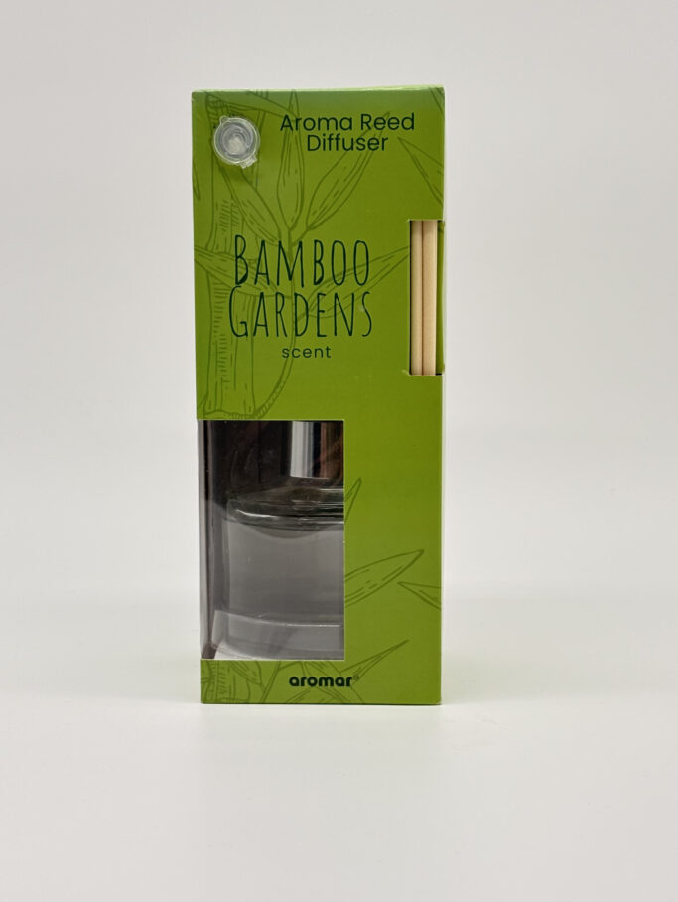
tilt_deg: -7.3
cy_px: 451
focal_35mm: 52
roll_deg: +0.3
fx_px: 1355
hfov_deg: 28.1
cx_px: 339
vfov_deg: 36.8
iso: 32
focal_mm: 5.96
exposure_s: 1/417
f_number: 1.6
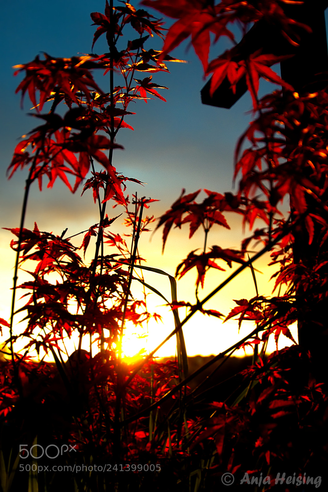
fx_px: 492
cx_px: 164
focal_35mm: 36
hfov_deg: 36.9
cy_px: 246
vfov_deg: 53.1
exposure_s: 1/60
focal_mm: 24
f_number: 4.5
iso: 200
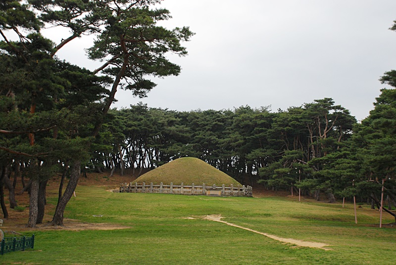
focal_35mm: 52
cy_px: 132
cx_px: 198
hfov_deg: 37.8
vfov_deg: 25.8
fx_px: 578
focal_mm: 35
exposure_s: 1/160
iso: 400
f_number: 6.3
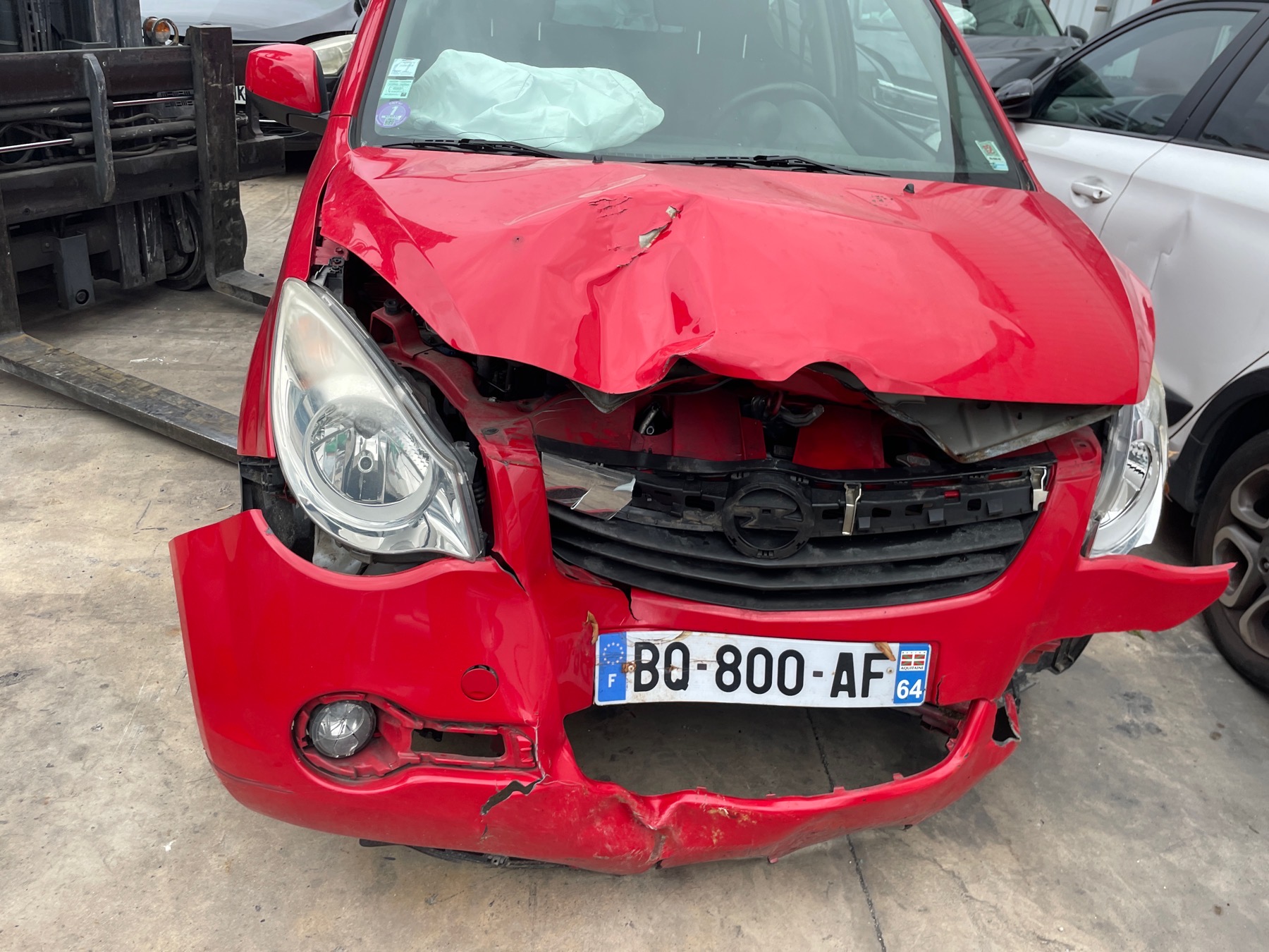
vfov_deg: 53.1
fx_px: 953
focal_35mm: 26
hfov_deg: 67.3
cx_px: 634
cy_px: 476
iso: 32
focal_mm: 4.2
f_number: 1.6
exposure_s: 1/121
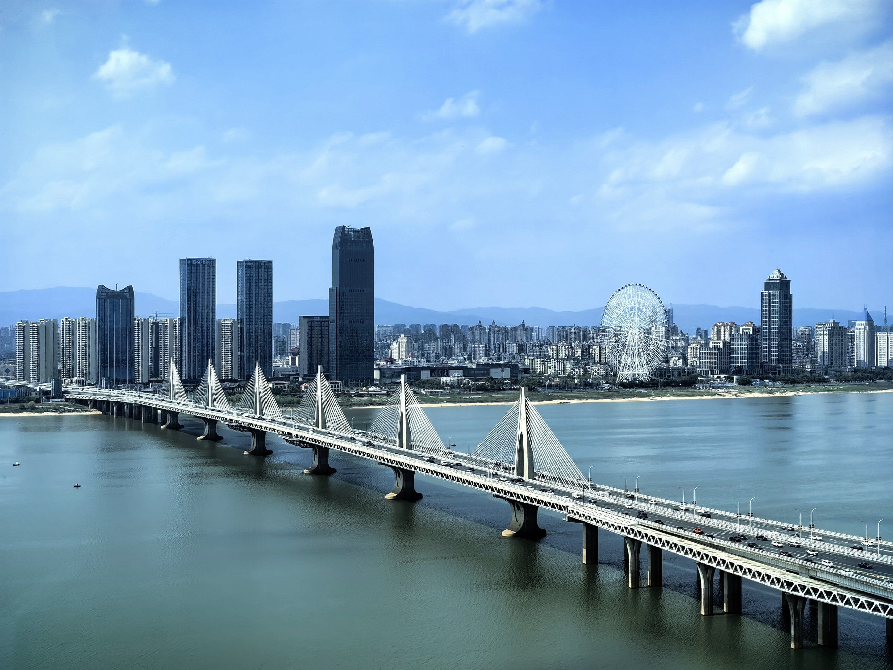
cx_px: 446
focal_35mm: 49
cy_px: 335
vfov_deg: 29.7
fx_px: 1264
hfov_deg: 38.9
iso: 50
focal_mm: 5.75
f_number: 2
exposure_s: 1/2000
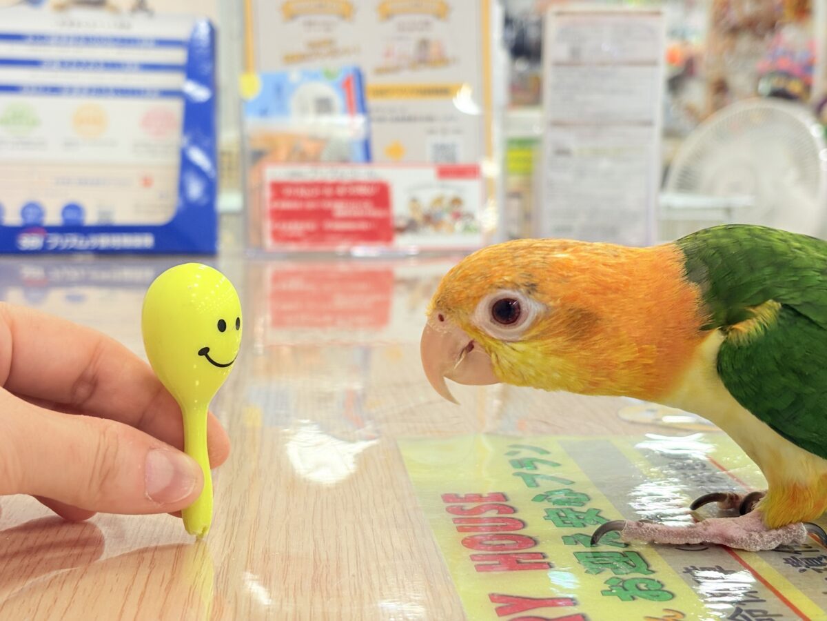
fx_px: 1242
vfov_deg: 28.0
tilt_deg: -6.0
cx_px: 414
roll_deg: +0.1
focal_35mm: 52
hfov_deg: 36.8
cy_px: 310
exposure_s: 1/100
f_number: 1.6
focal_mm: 5.96
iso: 64
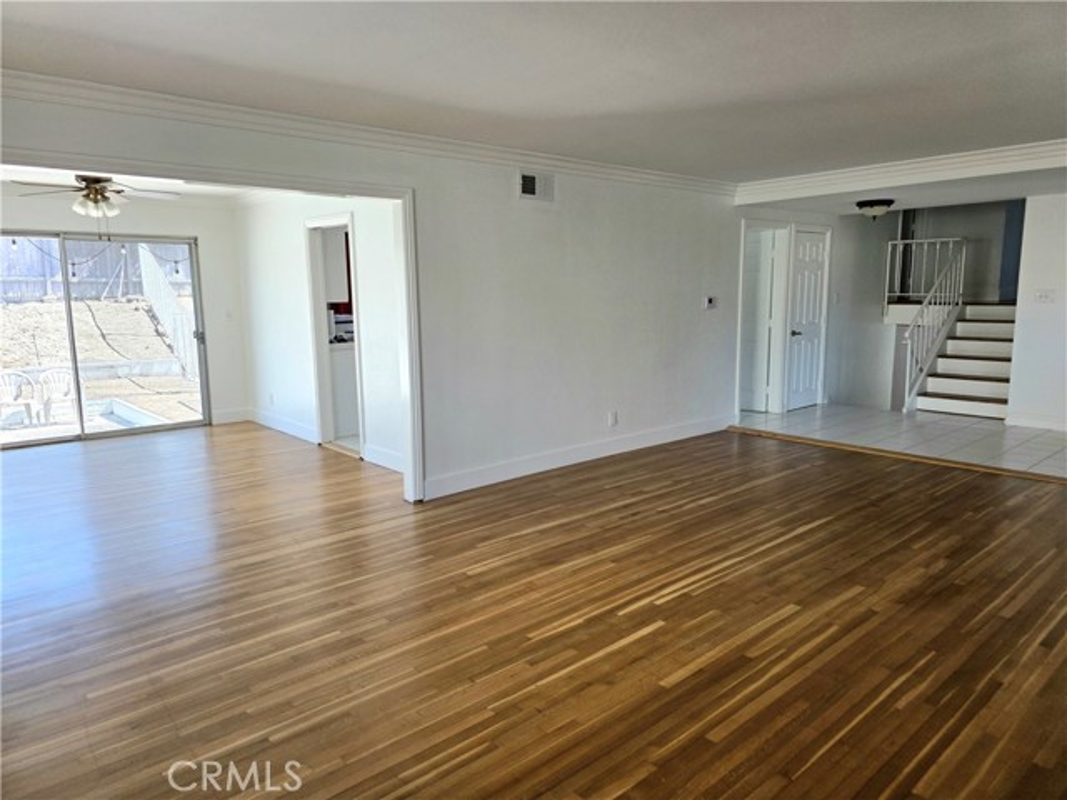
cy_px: 400
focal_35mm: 23
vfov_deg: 58.9
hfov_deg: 73.9
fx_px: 709
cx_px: 534
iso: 40
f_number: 1.7
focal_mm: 6.3
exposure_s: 1/182
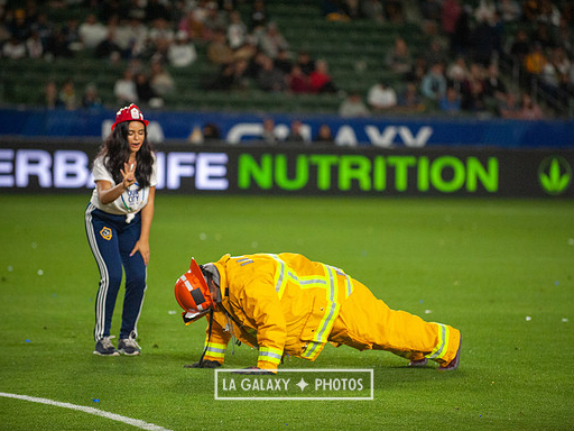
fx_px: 3250
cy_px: 216
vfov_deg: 7.6
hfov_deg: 10.1
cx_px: 294
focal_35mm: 196
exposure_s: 1/2500
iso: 3200
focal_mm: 180
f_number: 2.8
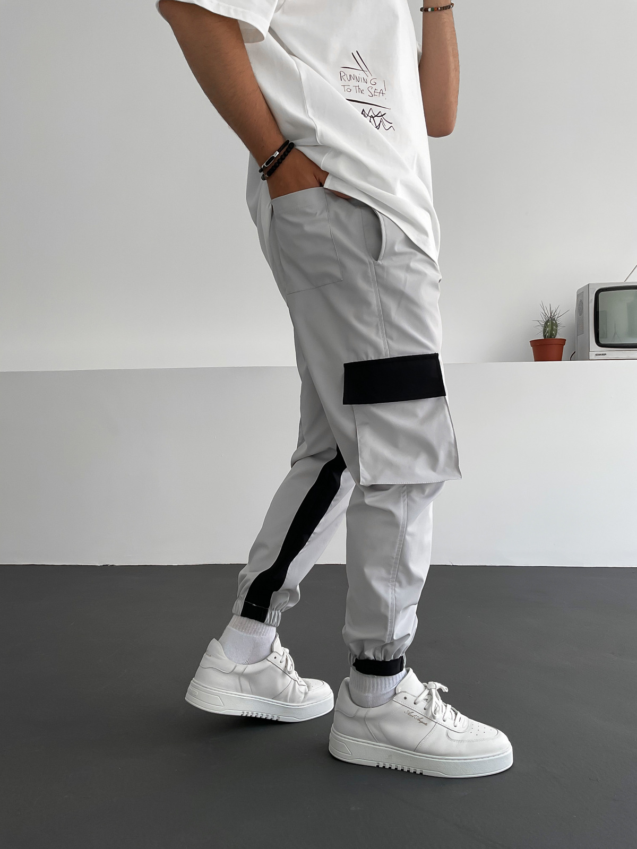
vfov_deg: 61.7
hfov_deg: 48.2
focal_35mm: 29
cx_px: 318
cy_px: 424
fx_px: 712
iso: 25
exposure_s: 1/120
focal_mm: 3
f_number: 1.8
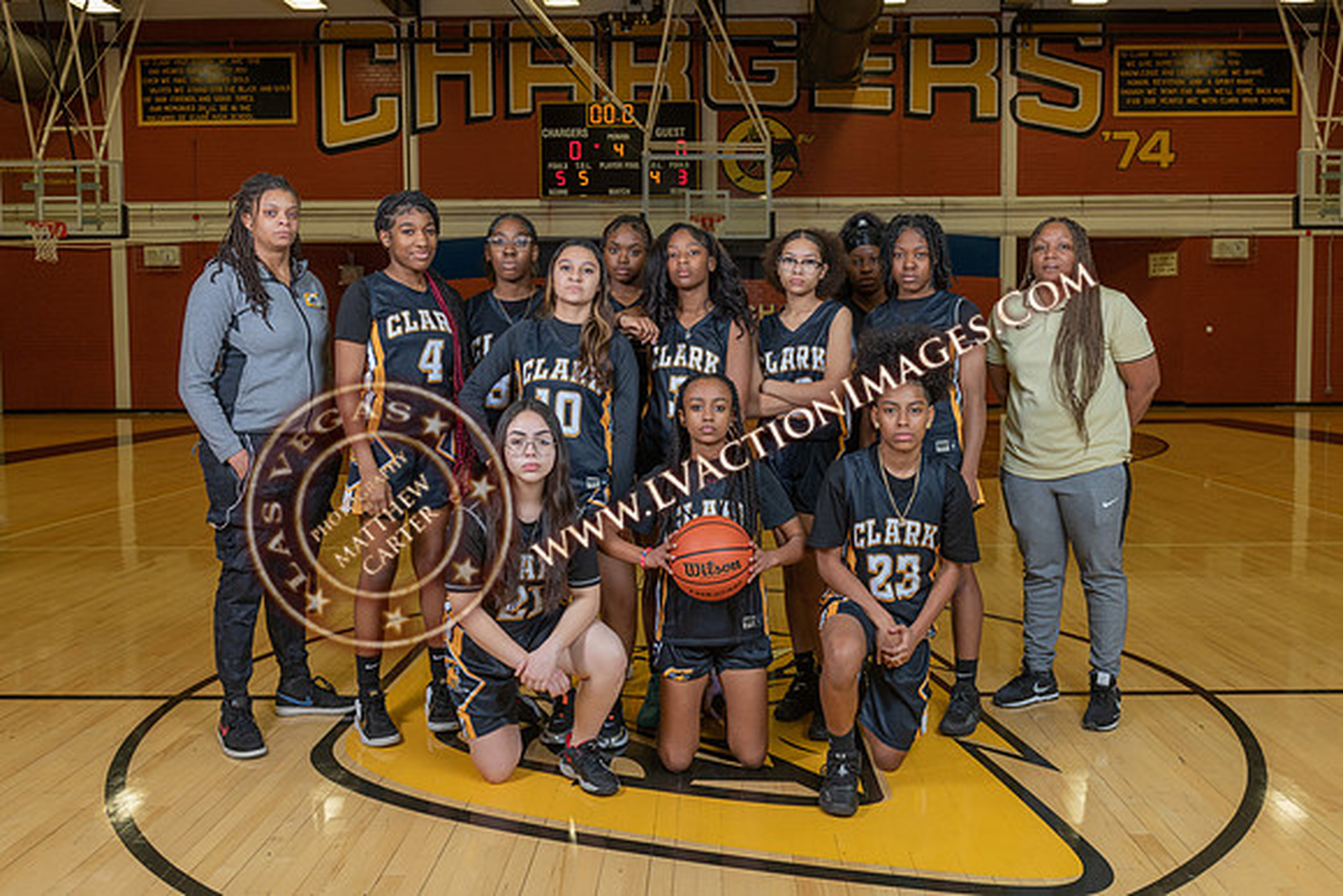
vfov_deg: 42.1
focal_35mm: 31
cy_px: 429
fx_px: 1164
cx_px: 702
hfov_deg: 59.9
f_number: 7.1
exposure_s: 1/50
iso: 250
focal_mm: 29
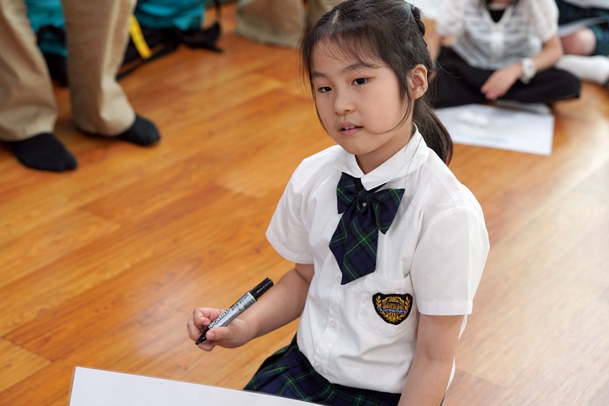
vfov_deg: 19.5
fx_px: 1184
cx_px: 304
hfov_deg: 28.8
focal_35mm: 70
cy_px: 203
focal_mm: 70
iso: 1250
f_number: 4
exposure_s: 1/160
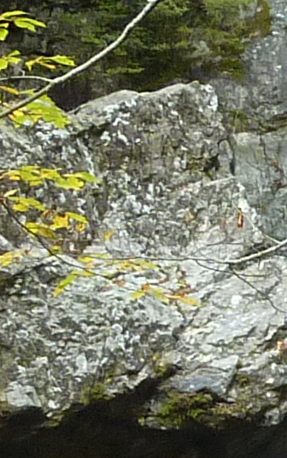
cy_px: 381
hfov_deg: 4.9
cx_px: 616
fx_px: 3252
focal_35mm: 260
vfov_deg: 8.1
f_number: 3.5
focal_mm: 5.7
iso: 160
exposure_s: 1/125
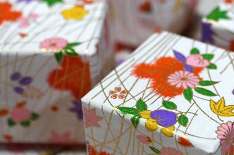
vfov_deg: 14.4
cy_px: 77
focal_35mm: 95
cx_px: 133
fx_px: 617
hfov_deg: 21.5
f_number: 4
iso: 1000
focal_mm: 30
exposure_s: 1/60
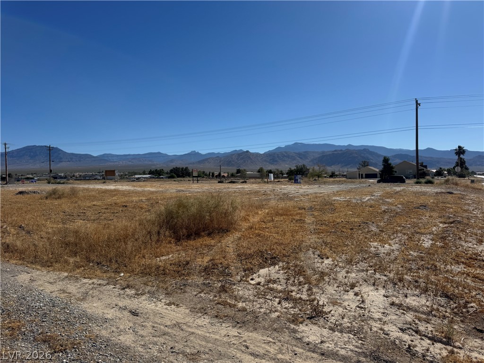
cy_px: 182
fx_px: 336
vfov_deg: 56.8
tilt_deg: -1.3
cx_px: 242
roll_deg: +0.4
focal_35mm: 24
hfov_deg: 71.6
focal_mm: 6.76
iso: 80
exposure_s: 1/7937
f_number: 1.78
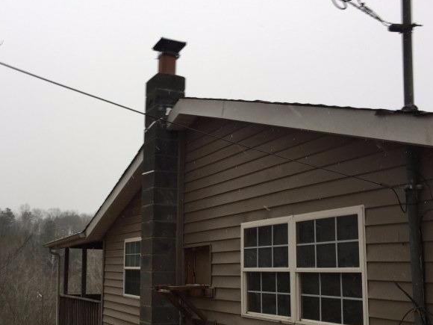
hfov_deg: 46.4
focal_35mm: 40
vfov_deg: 35.6
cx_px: 161
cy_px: 220
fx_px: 500
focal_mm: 4.15
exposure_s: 1/120
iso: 40
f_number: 2.2
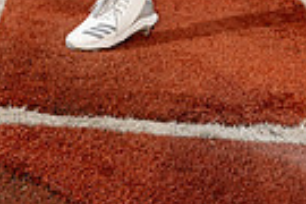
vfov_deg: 9.9
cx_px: 152
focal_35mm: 120
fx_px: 1020
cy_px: -301
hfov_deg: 17.1
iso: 250
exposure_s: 1/250
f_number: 11
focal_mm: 36
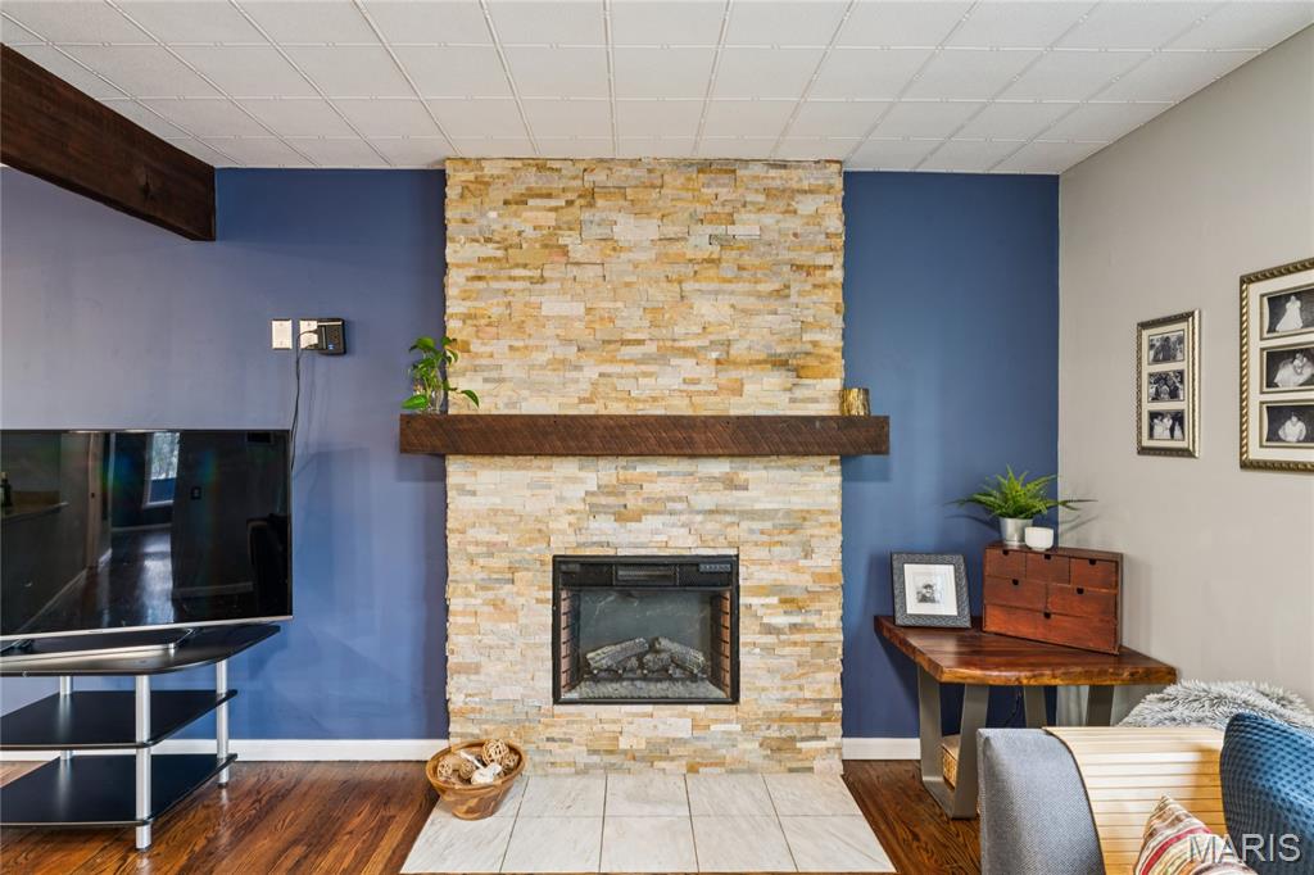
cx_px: 657
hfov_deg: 88.5
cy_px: 438
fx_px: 675
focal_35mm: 18
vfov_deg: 65.9
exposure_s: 1.6
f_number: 13
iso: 200
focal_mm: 18.5
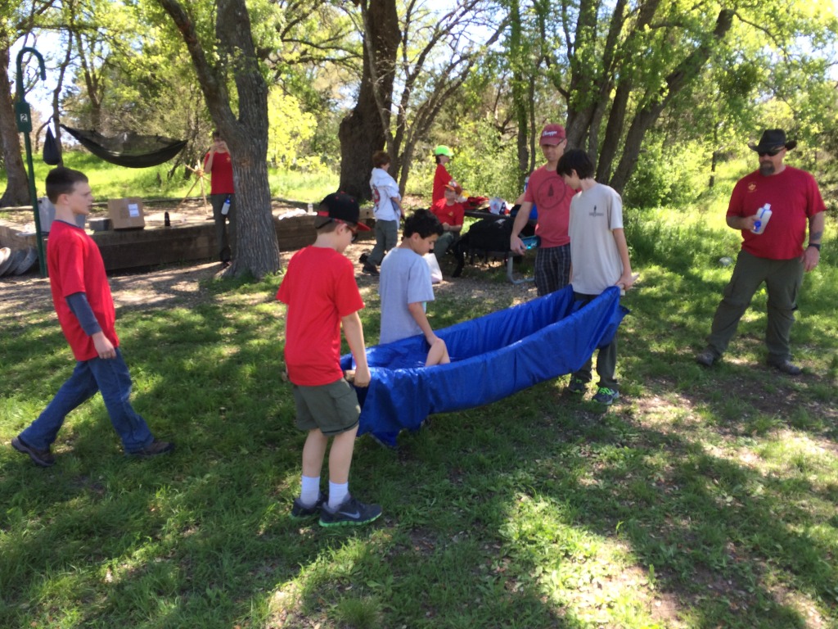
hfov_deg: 61.7
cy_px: 314
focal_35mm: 29
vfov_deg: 48.2
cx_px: 419
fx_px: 702
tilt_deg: -12.1
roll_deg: +3.6
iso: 32
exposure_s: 1/299
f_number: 2.2
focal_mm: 4.15
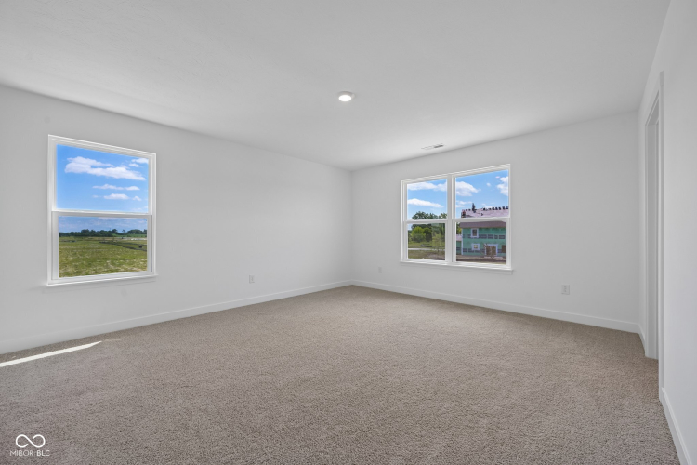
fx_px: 271
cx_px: 348
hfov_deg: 104.3
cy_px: 232
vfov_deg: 81.2
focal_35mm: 14
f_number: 8
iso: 100
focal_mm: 14
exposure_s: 1/50
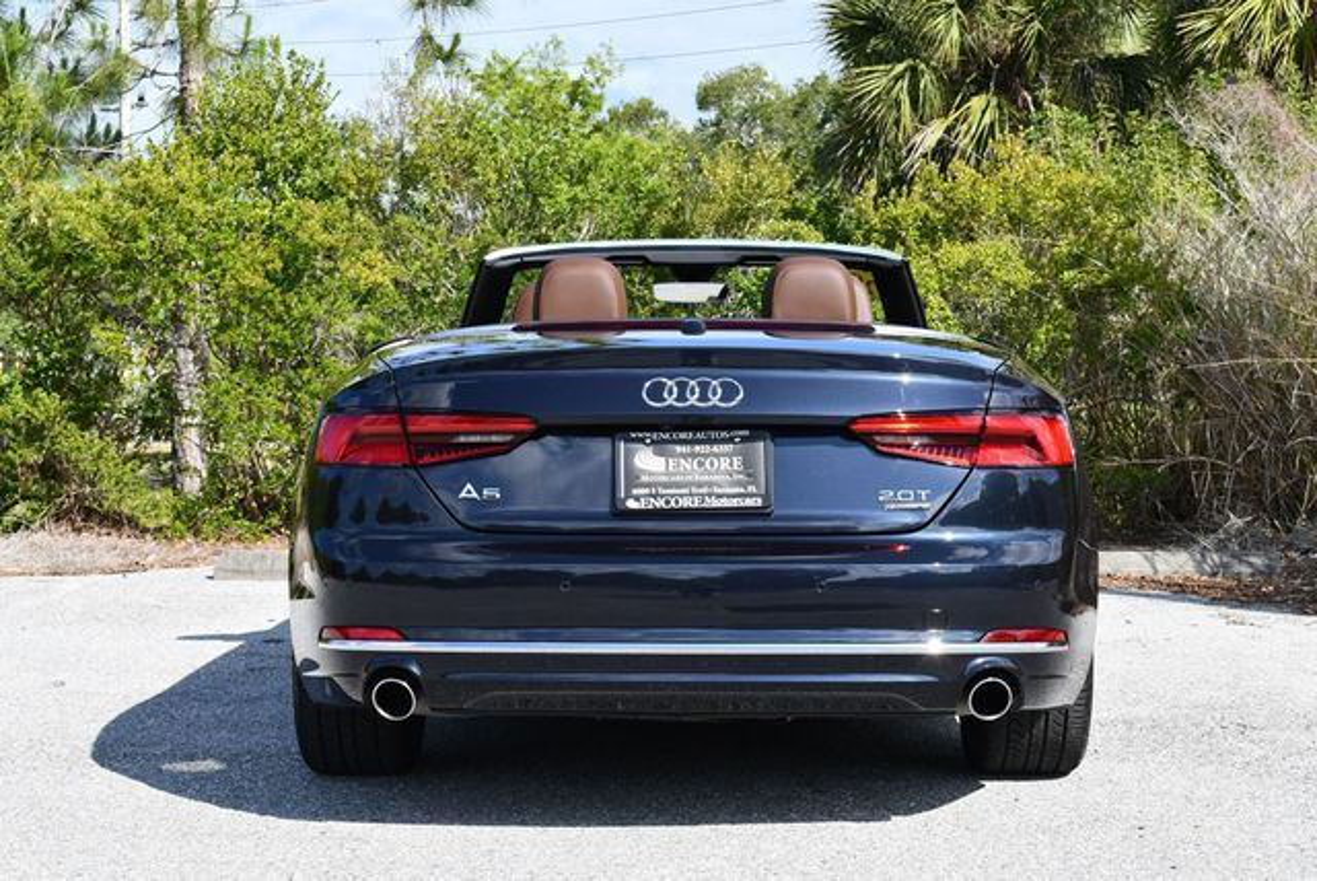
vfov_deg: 20.1
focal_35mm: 68
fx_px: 2490
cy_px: 440
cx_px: 658
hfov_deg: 29.6
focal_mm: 34
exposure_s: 1/250
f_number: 8
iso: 180
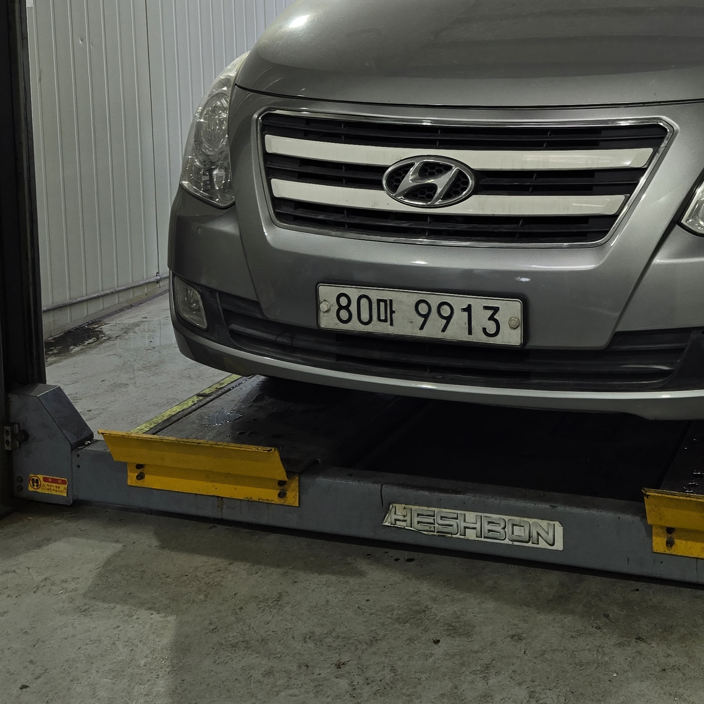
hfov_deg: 34.0
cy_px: 116
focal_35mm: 48
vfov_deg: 34.0
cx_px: 587
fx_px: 1104
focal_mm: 5.4
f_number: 1.8
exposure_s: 1/176
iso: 25
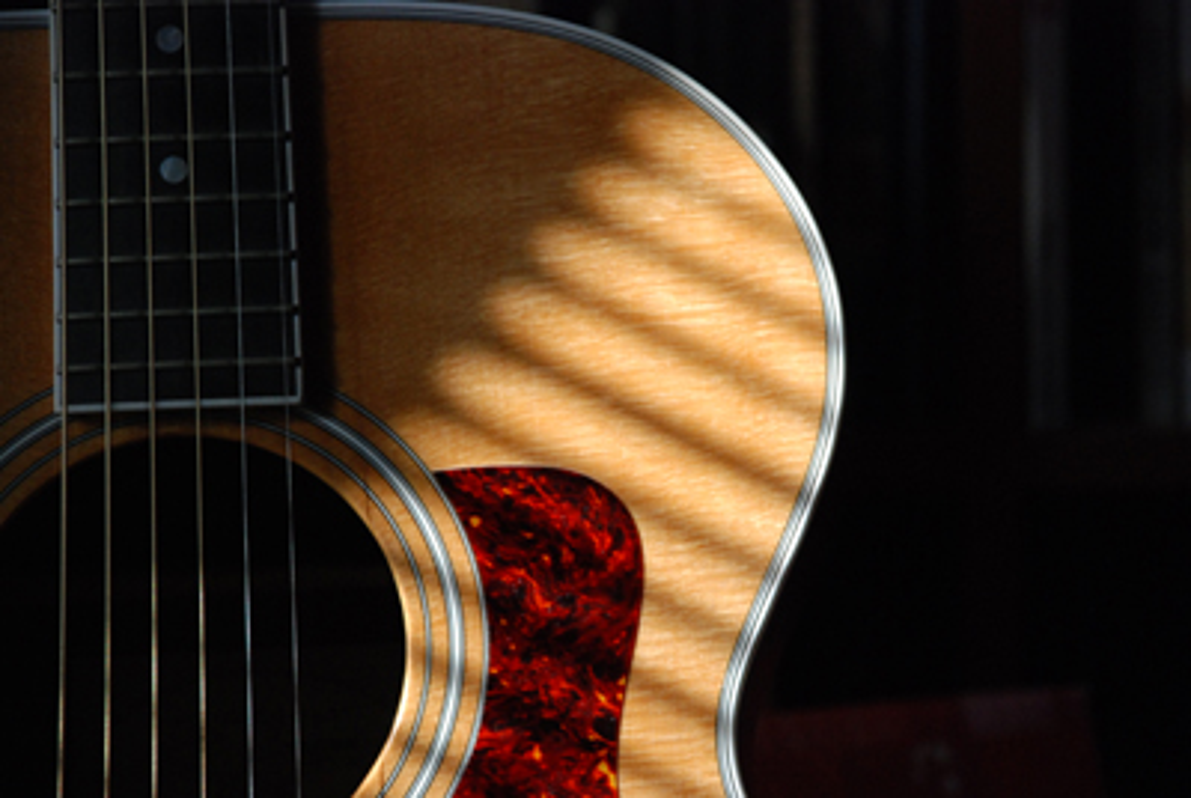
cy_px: 399
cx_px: 596
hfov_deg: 12.2
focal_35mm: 168
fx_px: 5566
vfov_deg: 8.2
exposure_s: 1/320
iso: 800
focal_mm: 112
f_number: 5.6
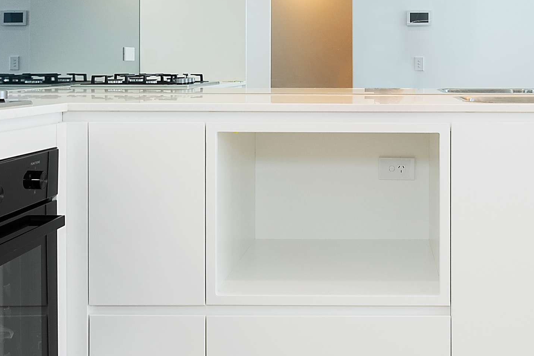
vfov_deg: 28.4
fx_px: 682
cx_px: 388
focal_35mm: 46
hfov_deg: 41.7
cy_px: 55
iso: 400
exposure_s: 1/10
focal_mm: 16
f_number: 11
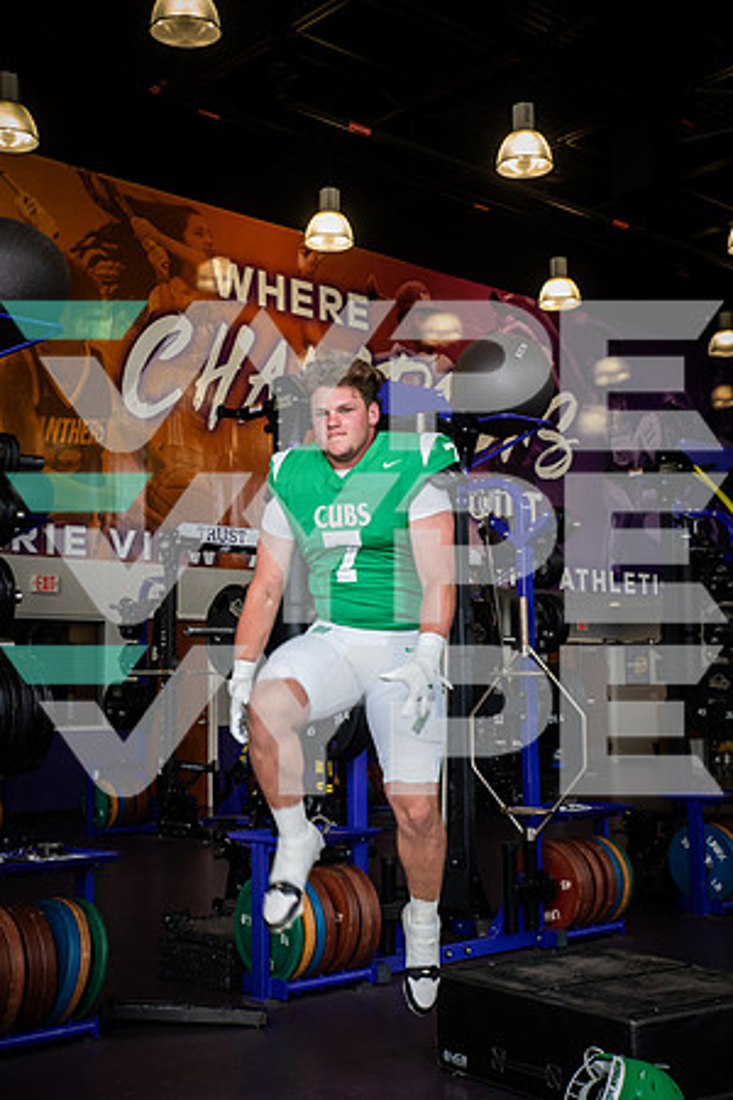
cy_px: 550
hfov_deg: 29.2
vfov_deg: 42.7
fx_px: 1405
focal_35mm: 46
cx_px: 366
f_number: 7.1
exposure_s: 1/250
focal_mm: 46
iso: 800
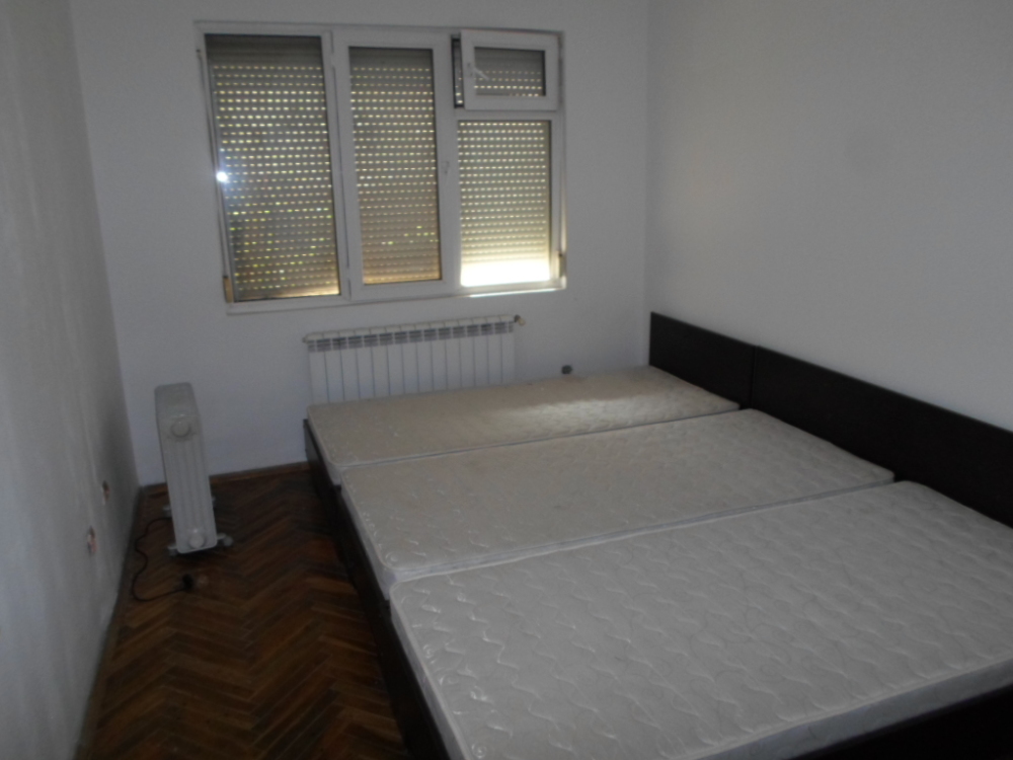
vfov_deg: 54.9
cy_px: 380
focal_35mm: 25
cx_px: 506
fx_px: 732
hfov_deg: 69.4
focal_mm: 4.5
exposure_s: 1/30
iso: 100
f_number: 2.5
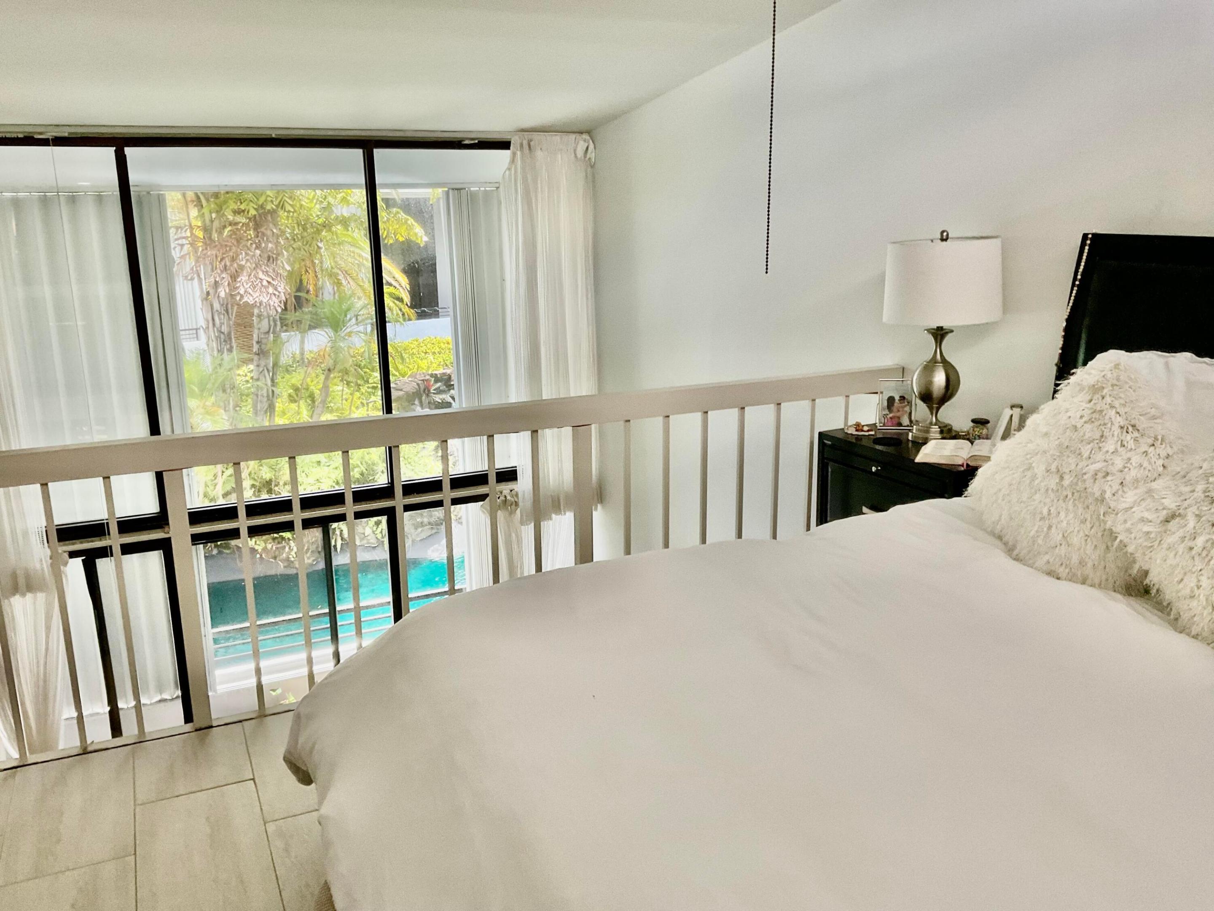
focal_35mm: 29
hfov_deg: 61.7
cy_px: 456
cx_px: 607
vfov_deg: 48.2
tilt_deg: -15.5
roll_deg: +0.9
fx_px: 1017
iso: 80
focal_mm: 3
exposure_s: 1/60
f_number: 1.8
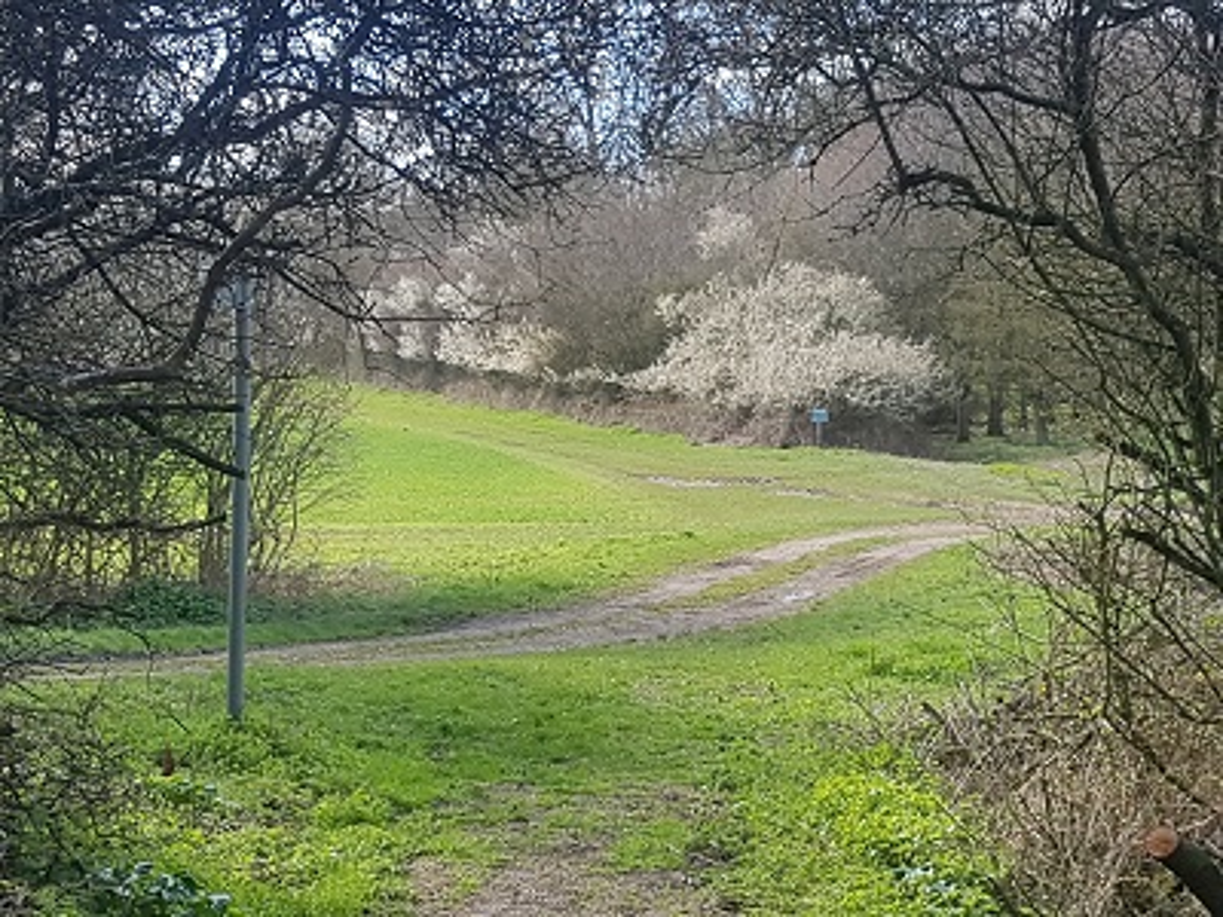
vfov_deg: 53.1
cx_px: 612
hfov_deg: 67.3
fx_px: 919
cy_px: 458
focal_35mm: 26
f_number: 1.7
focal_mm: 4.2
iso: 50
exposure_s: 1/730
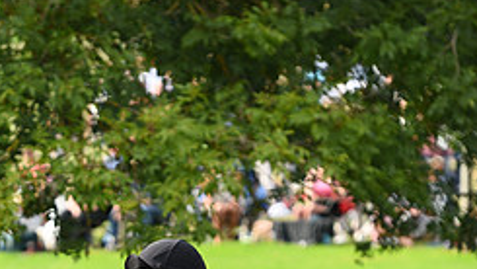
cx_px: 132
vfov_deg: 3.4
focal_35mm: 360
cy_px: 526
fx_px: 4555
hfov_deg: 6.0
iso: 320
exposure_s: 1/1250
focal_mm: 145
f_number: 3.5
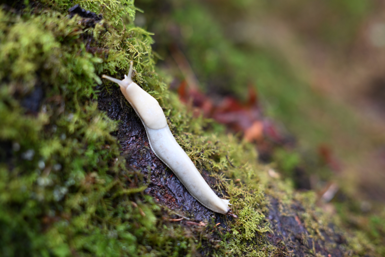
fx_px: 535
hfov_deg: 39.6
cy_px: 128
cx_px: 192
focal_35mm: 50
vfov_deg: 27.0
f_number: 2
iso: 100
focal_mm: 50
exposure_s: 1/15
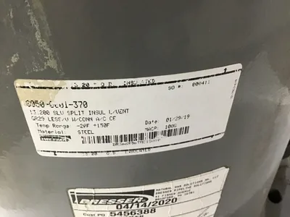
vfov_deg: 45.4
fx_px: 260
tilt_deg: -40.5
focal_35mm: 31
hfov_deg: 58.4
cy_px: 108
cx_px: 145
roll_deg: +3.5
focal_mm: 3.3
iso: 200
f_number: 2.4
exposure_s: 1/15
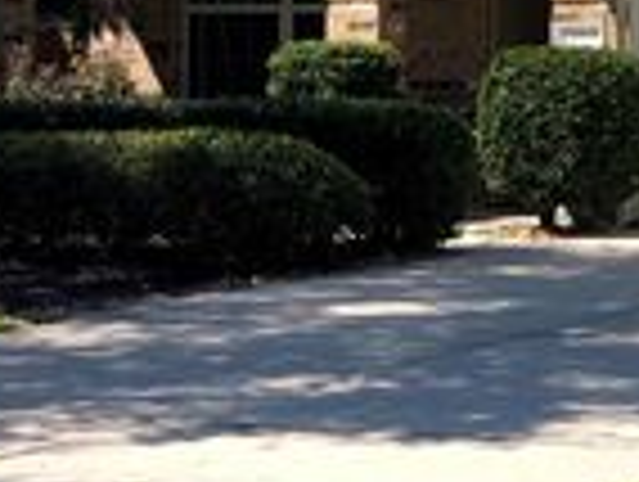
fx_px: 3384
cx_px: 698
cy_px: 124
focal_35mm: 183
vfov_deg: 8.1
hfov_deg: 10.7
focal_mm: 6
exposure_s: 1/1171
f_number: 2.4
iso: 16
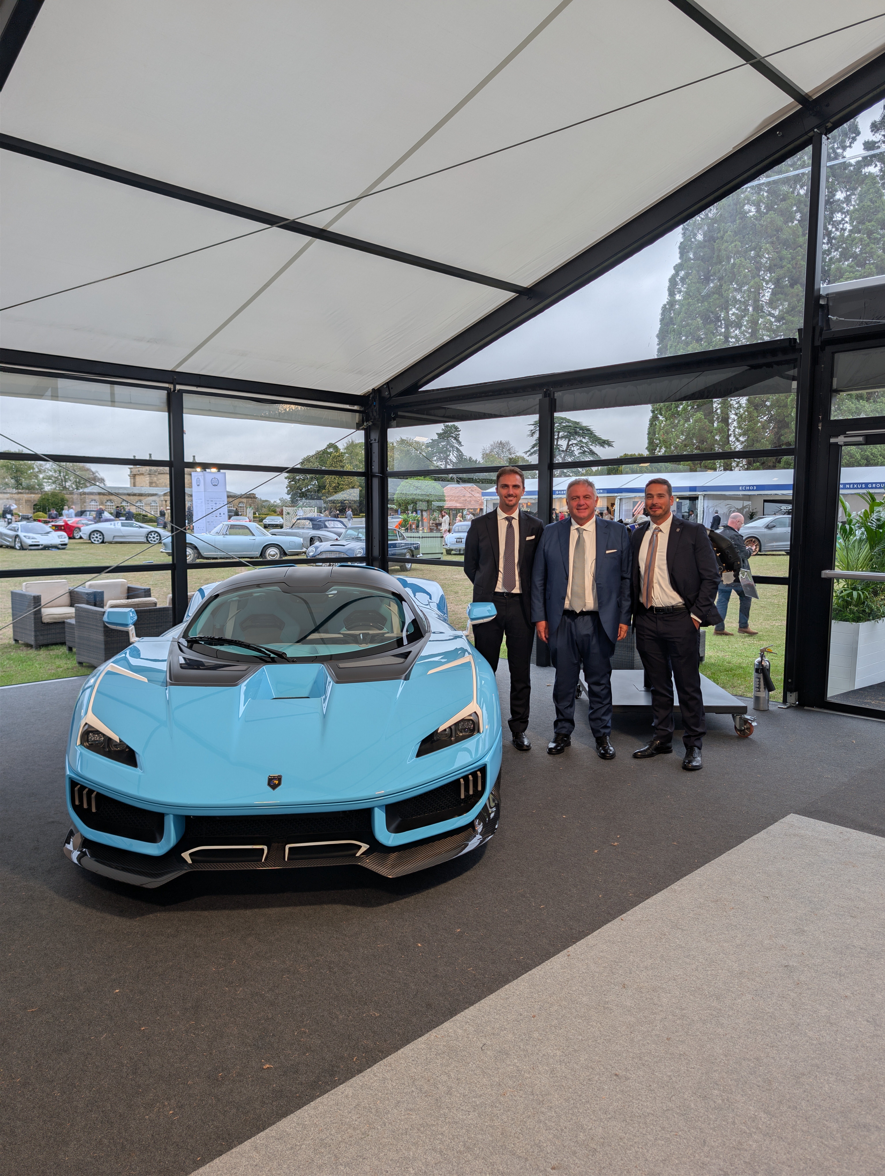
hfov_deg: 56.9
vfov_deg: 71.5
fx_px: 816
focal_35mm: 24
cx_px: 442
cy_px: 588
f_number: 1.68
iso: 19
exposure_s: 1/235
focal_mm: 6.9
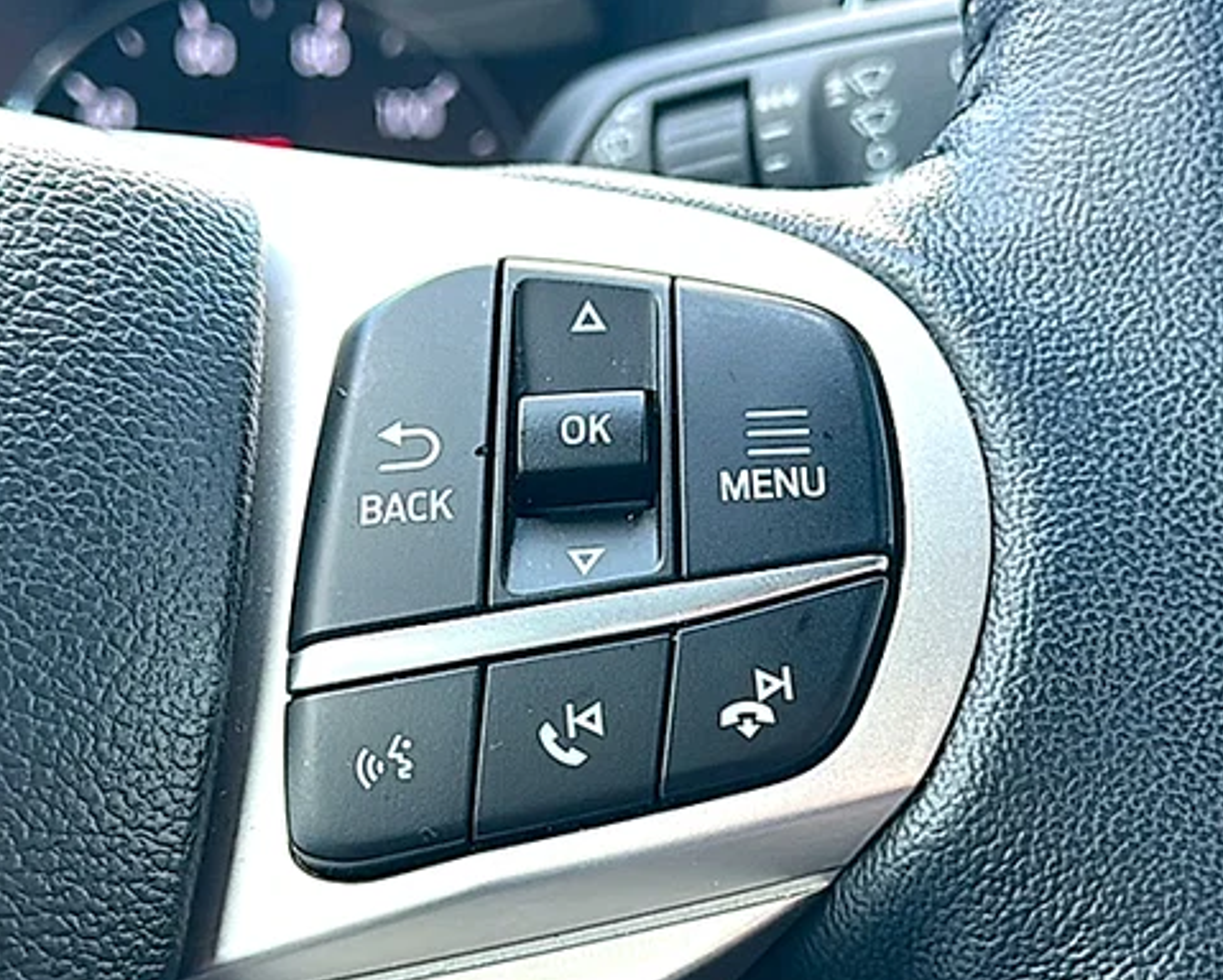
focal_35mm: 57
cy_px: 545
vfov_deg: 26.7
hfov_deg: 33.0
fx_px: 2065
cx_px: 613
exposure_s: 1/152
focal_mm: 6.86
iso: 100
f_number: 1.78
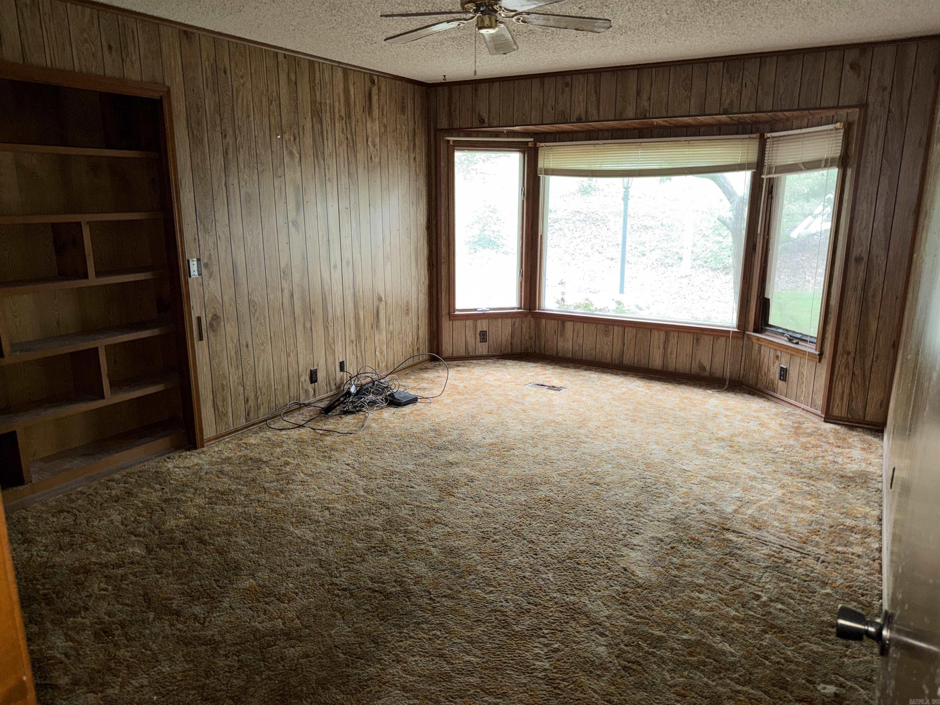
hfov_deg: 71.6
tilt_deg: -13.4
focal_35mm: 24
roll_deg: +0.3
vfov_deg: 56.8
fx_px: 652
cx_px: 470
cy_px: 352
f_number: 1.78
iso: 100
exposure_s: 1/5
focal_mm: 6.76
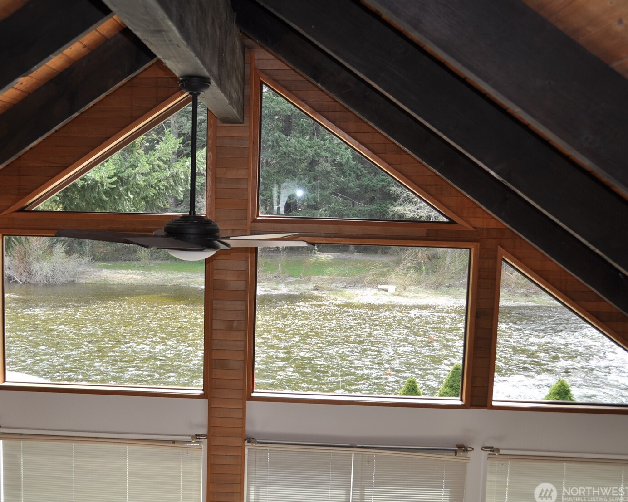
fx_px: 706
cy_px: 256
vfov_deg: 39.2
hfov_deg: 47.7
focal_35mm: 38
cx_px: 259
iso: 200
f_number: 3.8
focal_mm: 22
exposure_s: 1/125
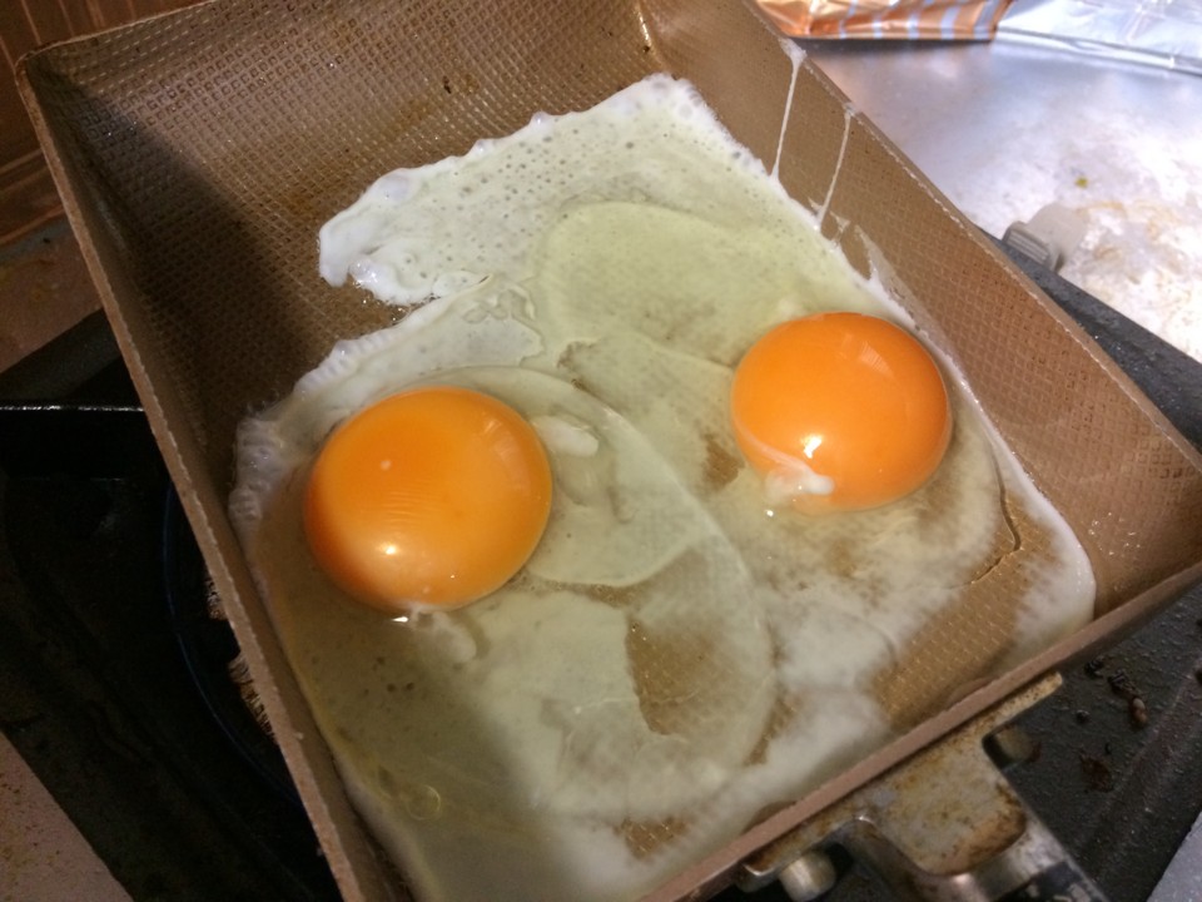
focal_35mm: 29
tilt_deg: -58.5
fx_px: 1007
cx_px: 601
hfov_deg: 61.7
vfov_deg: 48.2
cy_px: 451
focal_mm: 4.15
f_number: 2.2
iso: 250
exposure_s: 1/24
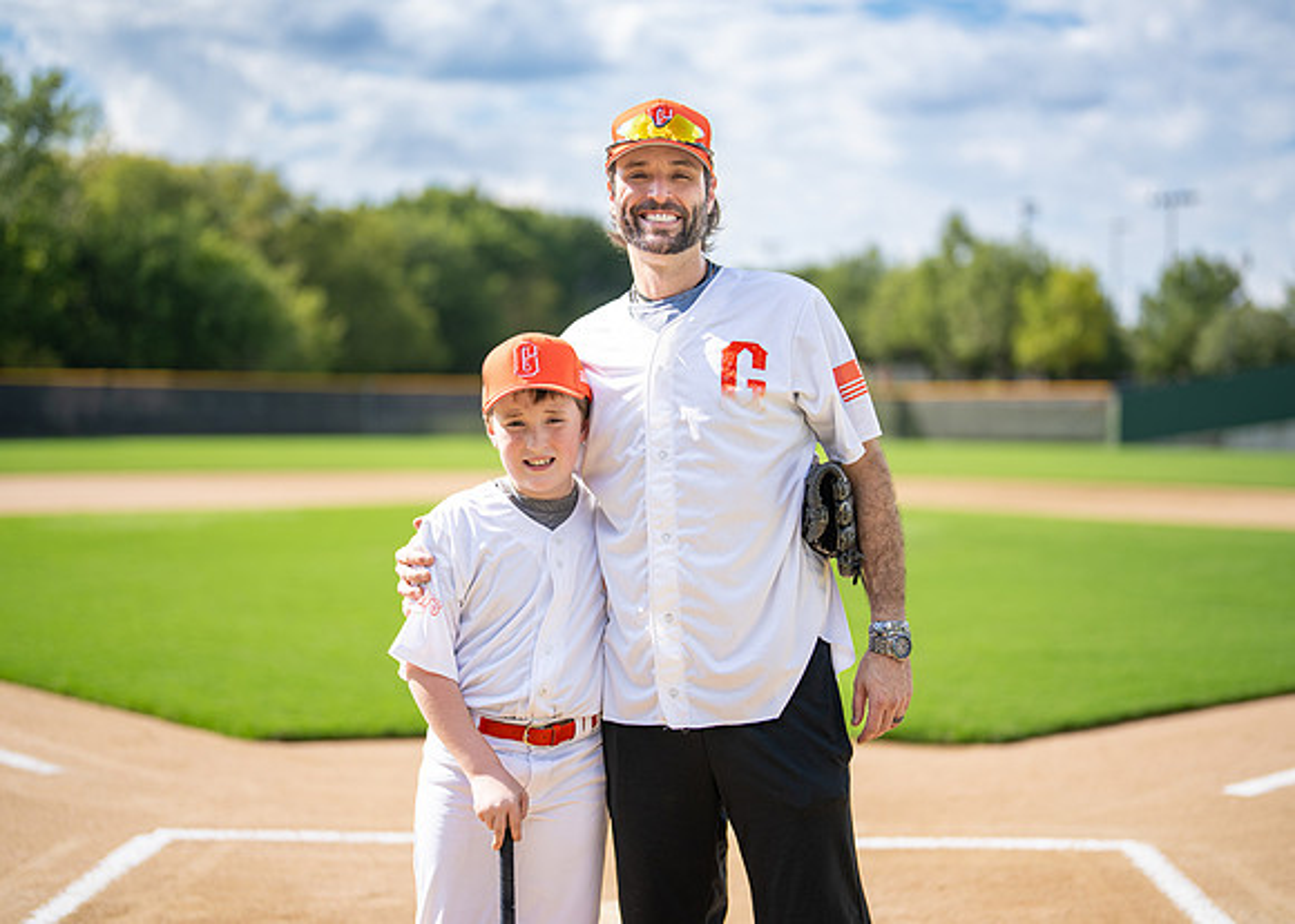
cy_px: 462
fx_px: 1949
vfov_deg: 26.7
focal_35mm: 53
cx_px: 660
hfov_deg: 36.8
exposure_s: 1/5000
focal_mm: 50
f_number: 1.2
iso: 100
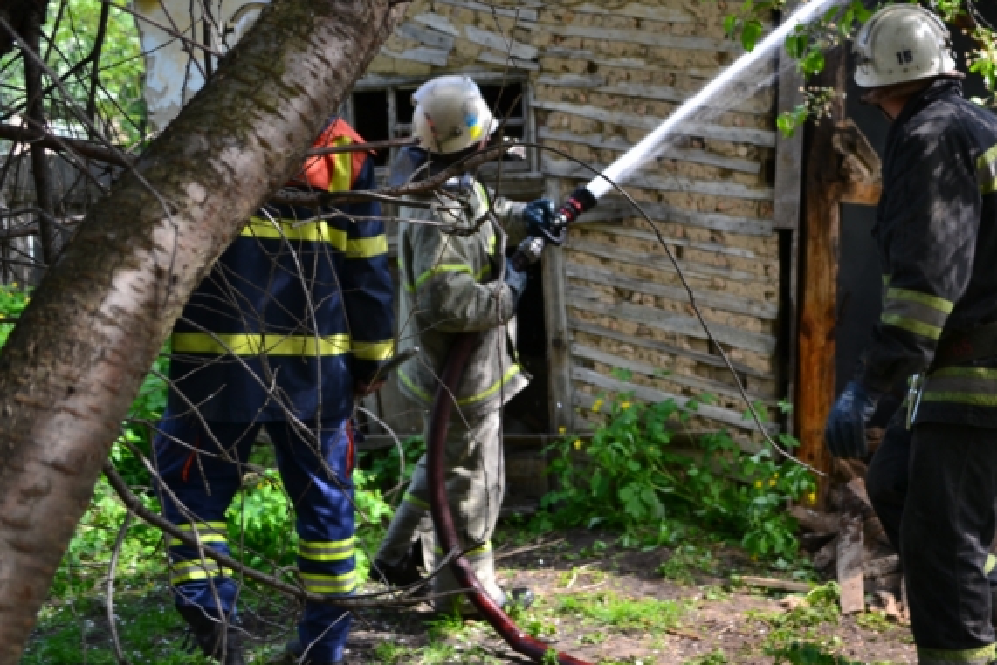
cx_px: 681
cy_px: 308
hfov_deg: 45.5
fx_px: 1163
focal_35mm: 42
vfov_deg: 31.9
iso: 100
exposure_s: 1/200
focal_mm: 20
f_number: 3.8
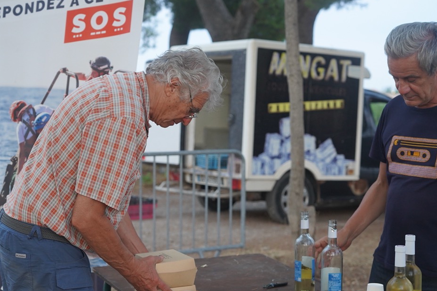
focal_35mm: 74
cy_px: 175
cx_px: 211
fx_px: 898
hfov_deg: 27.4
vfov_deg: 18.4
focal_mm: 53.7
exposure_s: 1/160
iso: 1600
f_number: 4
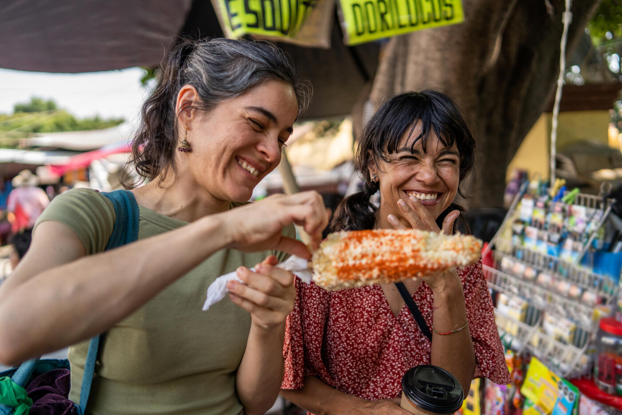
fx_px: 605
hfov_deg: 54.4
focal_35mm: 35
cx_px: 311
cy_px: 208
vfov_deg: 37.8
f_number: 2
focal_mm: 35
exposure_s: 1/2500
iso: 800
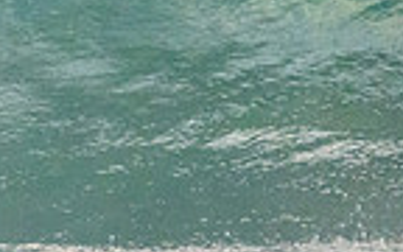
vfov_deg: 0.5
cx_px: -464
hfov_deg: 0.7
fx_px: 31719
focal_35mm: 2888
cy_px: -107
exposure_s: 1/2000
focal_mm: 600
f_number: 11
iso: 5000
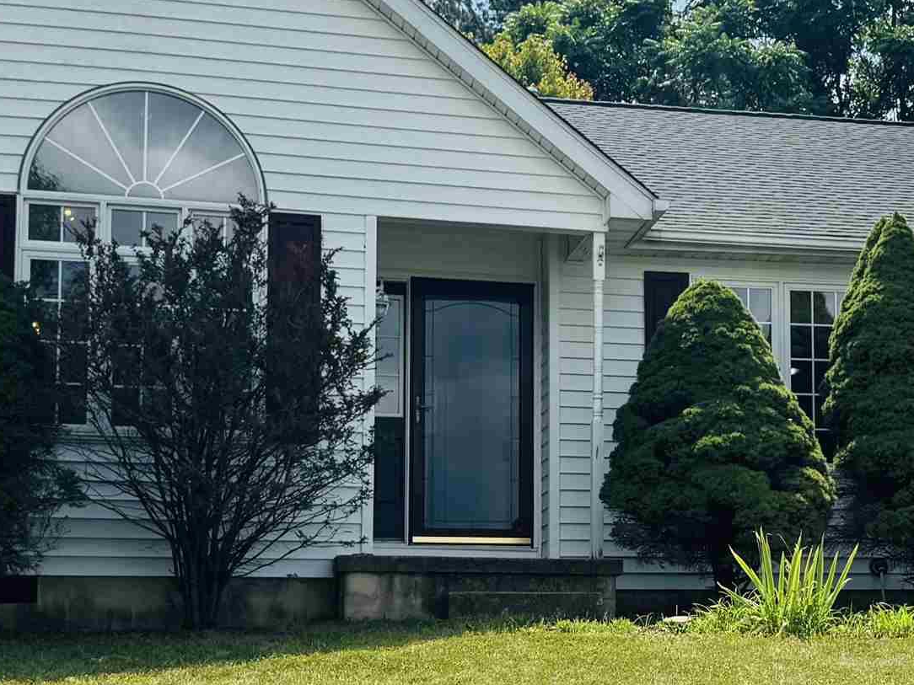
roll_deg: +1.4
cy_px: 484
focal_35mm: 68
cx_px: 651
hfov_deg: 28.3
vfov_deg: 21.5
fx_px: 1795
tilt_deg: +5.7
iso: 80
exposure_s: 1/4049
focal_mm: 6.76
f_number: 1.78
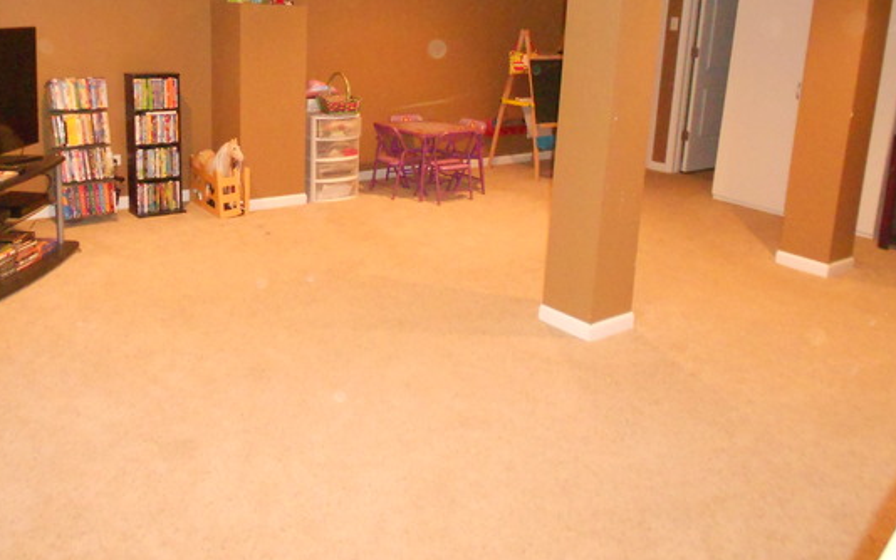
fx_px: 806
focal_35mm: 33
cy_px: 161
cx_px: 391
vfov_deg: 37.7
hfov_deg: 57.9
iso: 1000
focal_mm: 4.6
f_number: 3.2
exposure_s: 1/25
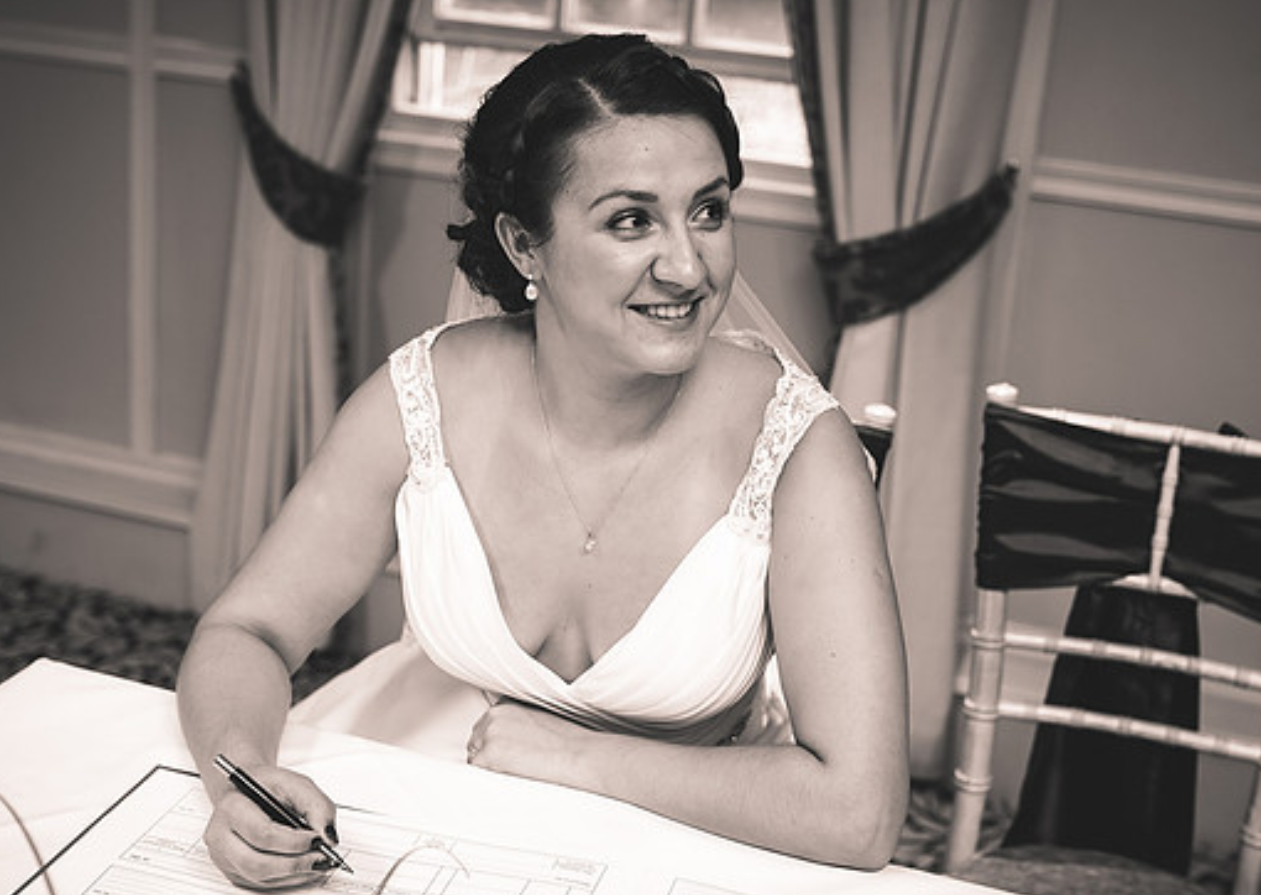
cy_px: 369
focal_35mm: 50
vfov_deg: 28.1
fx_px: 1787
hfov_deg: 38.8
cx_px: 679
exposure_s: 1/100
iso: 400
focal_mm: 35
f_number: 3.2
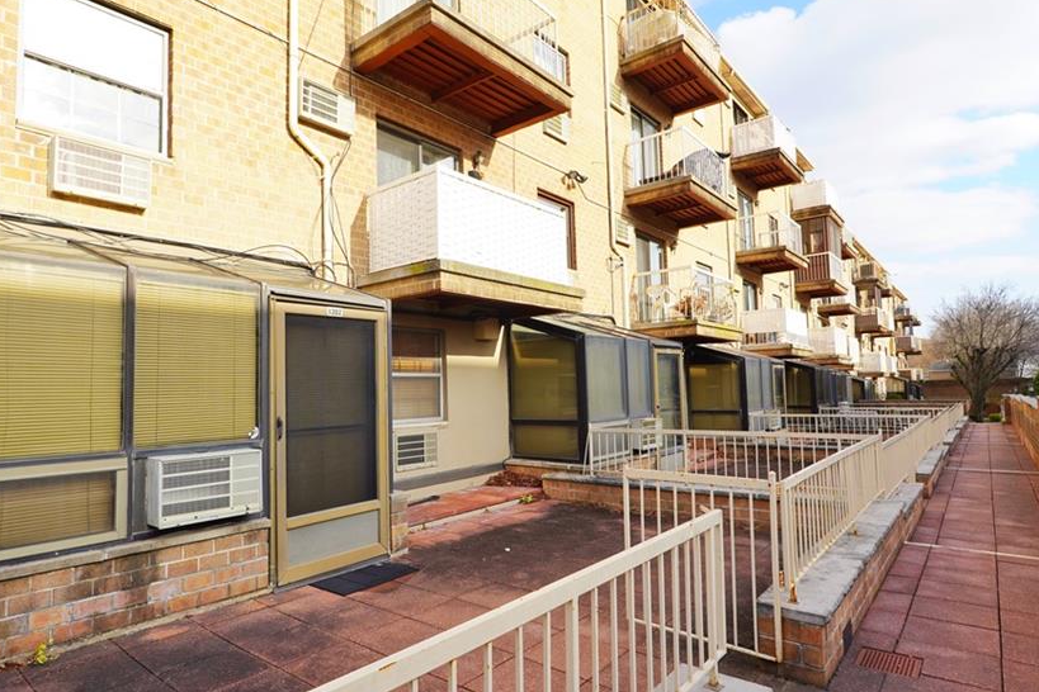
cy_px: 355
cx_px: 492
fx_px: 595
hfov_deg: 82.2
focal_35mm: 21
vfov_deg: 60.4
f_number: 6.3
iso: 100
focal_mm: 11
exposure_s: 1/160
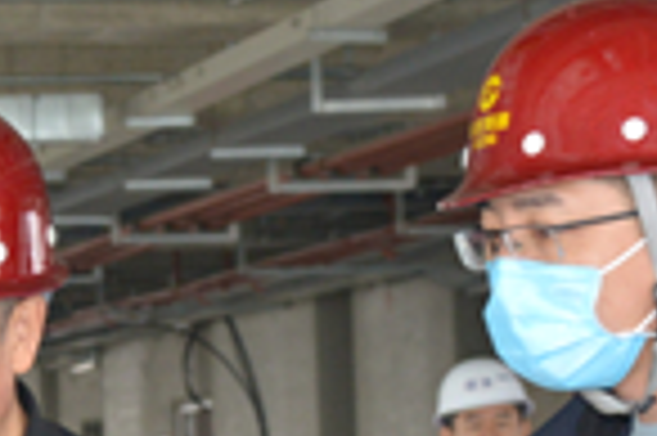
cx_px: -392
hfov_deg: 10.3
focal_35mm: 192
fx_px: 3500
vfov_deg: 7.1
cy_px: 593
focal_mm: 35
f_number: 5
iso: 500
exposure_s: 1/250
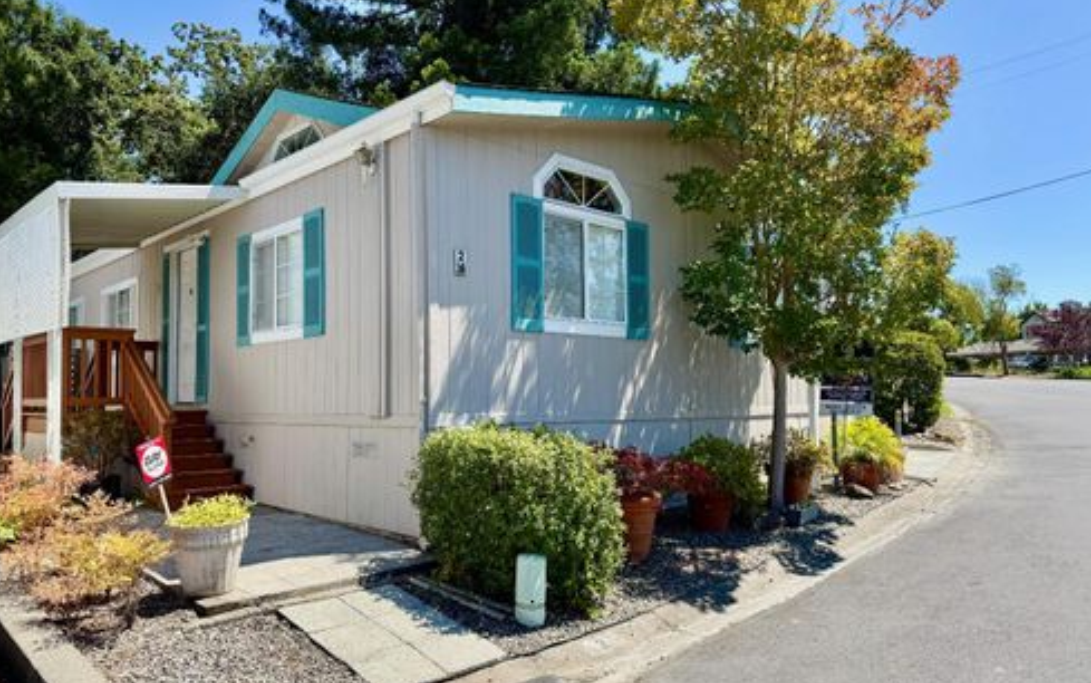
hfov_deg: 70.4
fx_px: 773
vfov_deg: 47.6
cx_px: 549
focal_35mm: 26
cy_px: 365
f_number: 1.78
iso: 80
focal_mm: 6.76
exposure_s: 1/2611
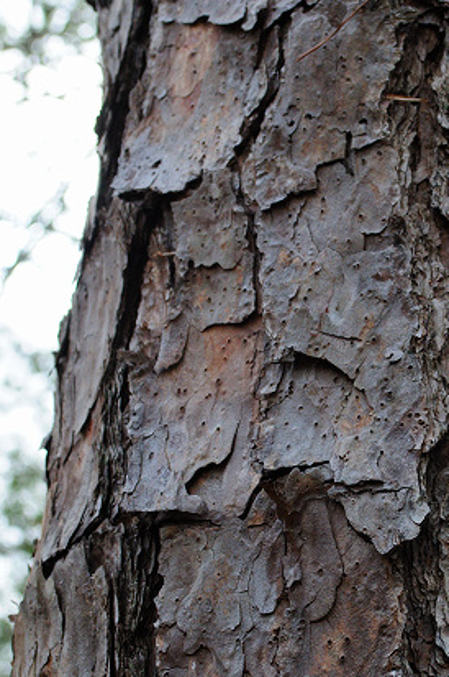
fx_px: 2046
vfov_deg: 18.8
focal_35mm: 109
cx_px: 406
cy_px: 420
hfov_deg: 12.4
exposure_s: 1/160
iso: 500
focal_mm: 40
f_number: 8
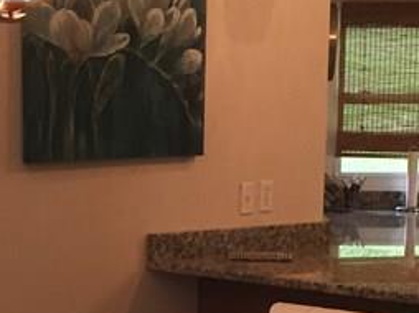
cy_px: 311
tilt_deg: -7.9
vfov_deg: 12.5
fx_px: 1415
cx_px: 76
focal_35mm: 117
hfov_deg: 16.7
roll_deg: +0.0
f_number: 2.2
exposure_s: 1/30
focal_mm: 4.15
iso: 40
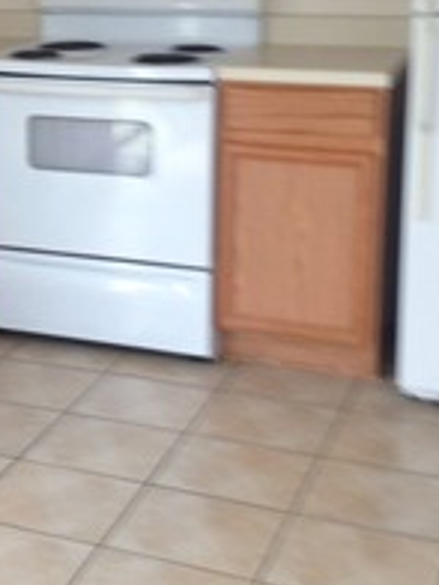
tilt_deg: -12.0
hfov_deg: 17.5
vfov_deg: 23.8
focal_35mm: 81
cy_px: 140
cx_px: -66
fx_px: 1370
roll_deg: +0.2
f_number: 2.4
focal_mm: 4.12
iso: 80
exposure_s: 1/20
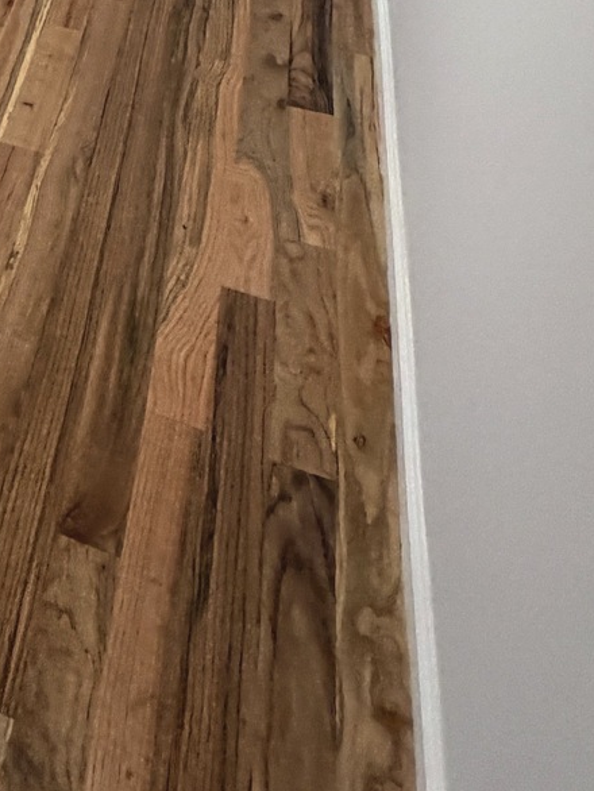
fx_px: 1257
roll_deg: +2.3
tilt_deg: -18.3
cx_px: -374
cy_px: -265
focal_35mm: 55
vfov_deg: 28.1
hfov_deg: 21.0
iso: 250
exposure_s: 1/120
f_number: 2.2
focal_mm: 2.22
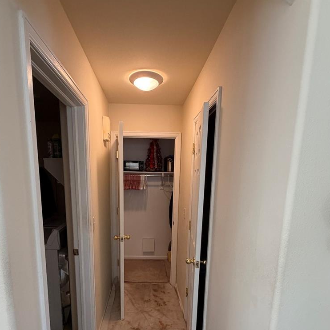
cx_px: 151
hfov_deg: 74.7
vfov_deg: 72.9
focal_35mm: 20
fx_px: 216
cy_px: 215
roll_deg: -1.0
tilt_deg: -10.3
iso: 320
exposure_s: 1/60
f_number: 2.2
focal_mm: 2.22
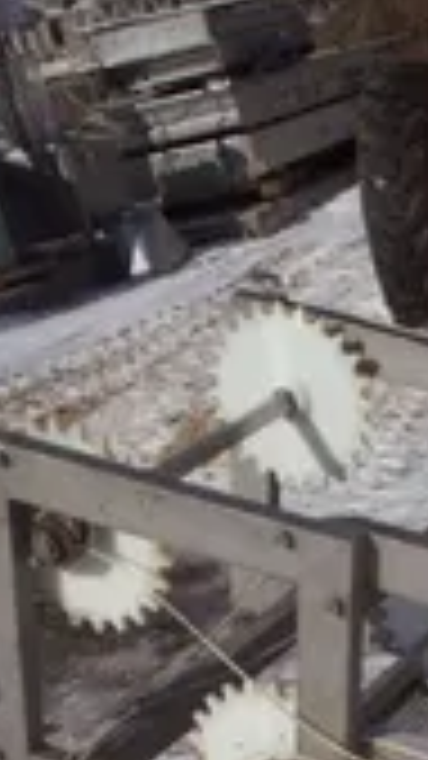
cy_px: 670
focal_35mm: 93
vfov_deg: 22.4
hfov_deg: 12.5
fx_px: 1877
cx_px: 586
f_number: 4.5
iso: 100
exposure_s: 1/2000
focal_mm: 5.9
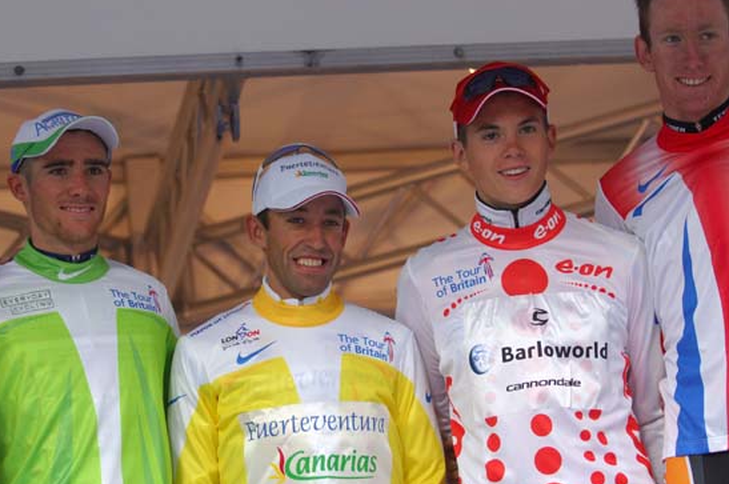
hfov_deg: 14.3
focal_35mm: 144
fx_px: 2912
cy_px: 250
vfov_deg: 9.5
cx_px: 325
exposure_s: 1/320
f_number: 3
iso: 640
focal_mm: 82
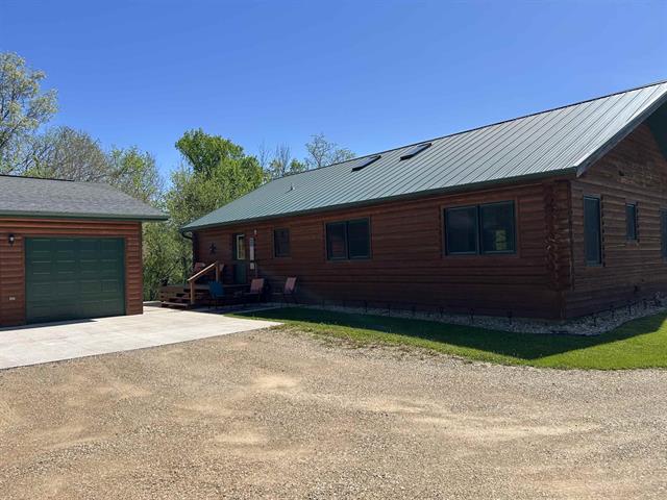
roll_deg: +1.8
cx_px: 334
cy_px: 250
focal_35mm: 26
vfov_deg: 53.1
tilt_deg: +1.1
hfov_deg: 67.3
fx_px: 501
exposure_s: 1/2404
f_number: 1.5
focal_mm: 5.7
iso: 50
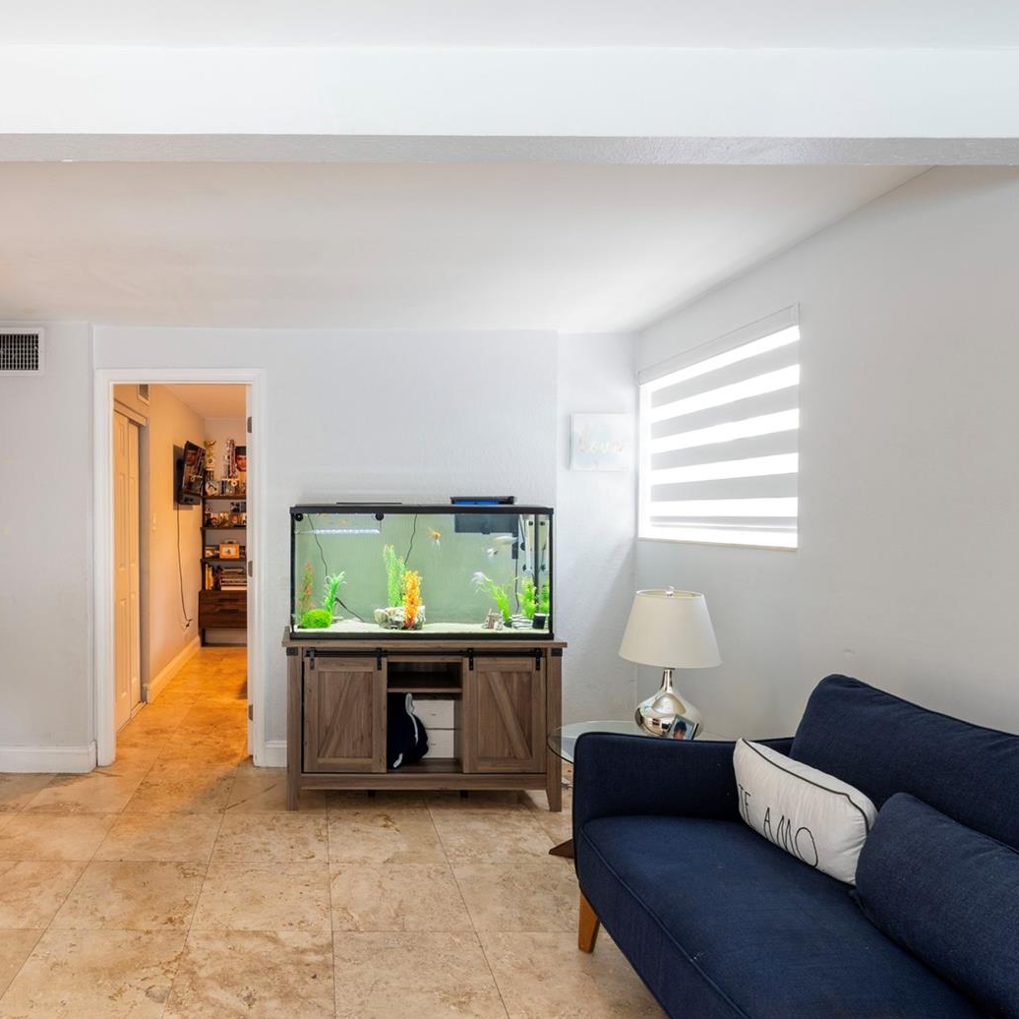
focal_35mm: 22
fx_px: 721
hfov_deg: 68.1
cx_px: 324
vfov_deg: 70.5
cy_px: 516
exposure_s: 1/2
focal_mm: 11
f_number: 8
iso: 250
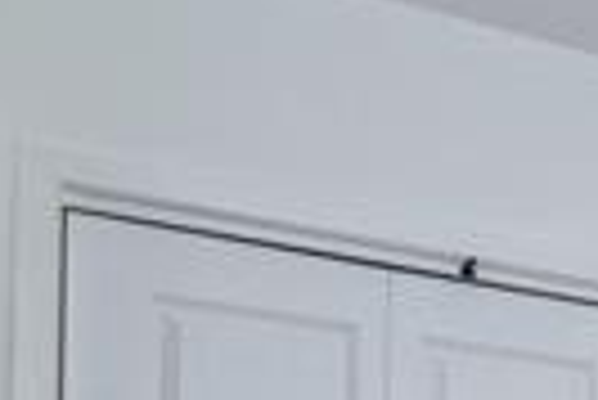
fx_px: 1197
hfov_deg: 19.5
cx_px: 1124
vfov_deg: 15.3
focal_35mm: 72
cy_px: 796
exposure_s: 1/100
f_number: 8
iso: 800
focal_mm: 10
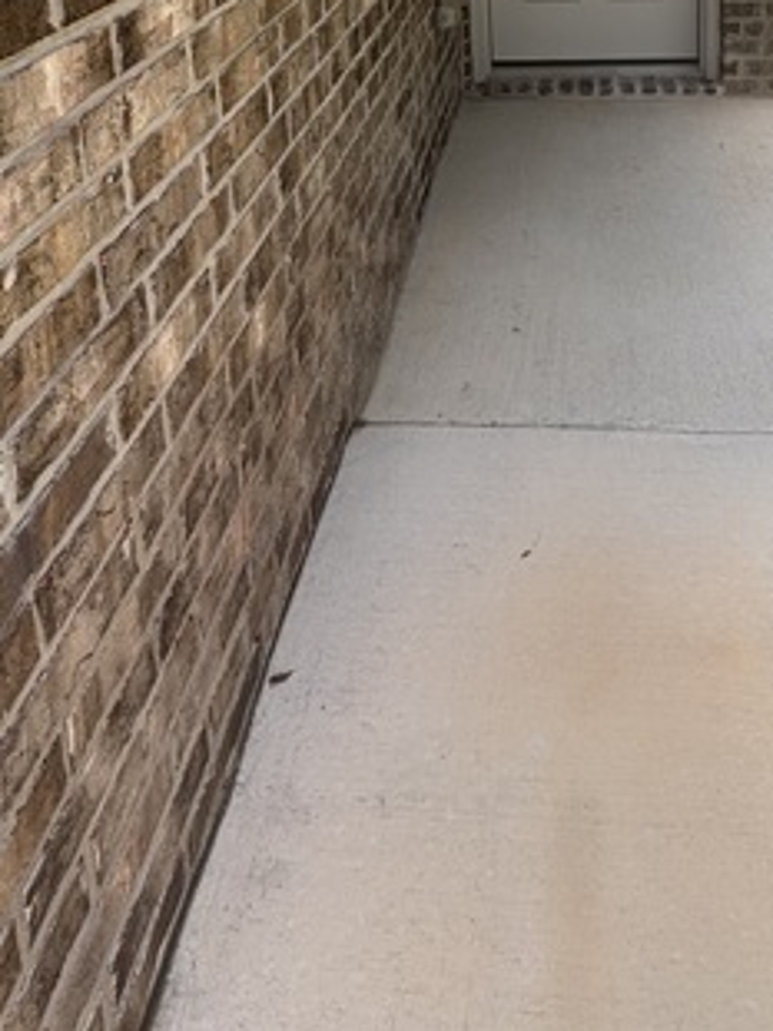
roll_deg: +2.7
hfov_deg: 46.1
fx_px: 894
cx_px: 511
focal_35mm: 30
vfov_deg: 46.4
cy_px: -71
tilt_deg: -10.0
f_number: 2.2
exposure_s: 1/297
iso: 40
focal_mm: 2.22
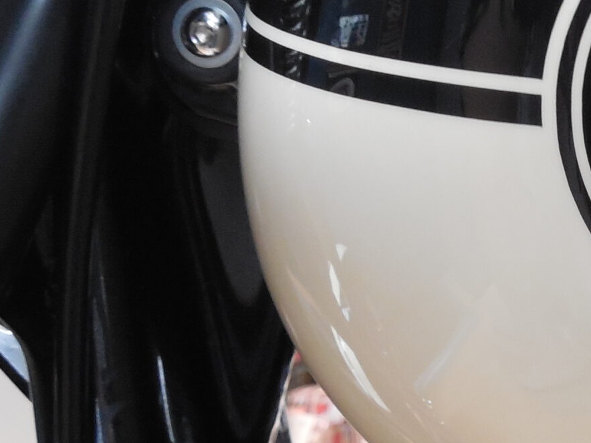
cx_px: 723
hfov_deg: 13.8
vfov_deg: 10.7
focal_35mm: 139
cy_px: 210
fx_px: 2373
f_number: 4
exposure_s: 1/8
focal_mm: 8.7
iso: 400
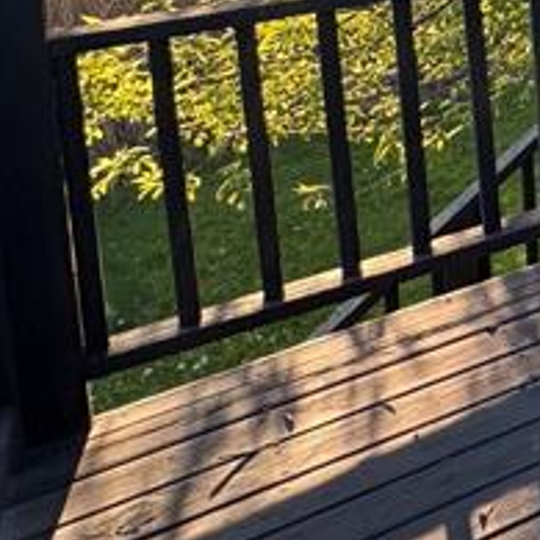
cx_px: 1216
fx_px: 1147
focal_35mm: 65
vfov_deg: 22.2
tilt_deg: -4.1
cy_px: -252
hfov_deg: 16.2
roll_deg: +2.0
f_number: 2.2
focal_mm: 2.22
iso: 40
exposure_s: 1/166
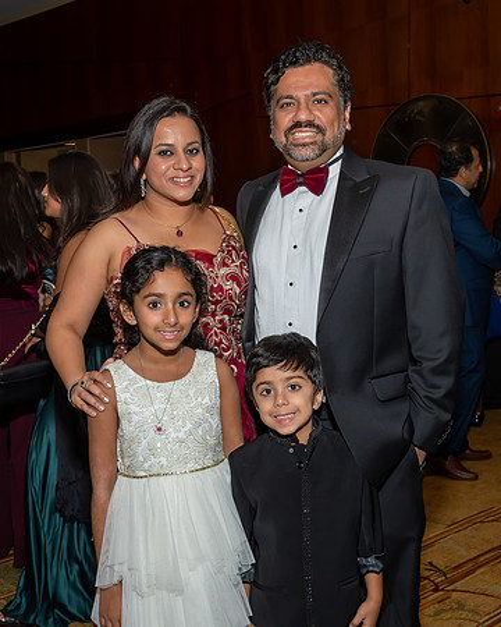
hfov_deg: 31.9
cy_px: 308
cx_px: 227
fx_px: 875
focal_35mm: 47
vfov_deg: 39.4
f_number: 8
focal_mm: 22
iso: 400
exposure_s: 1/250
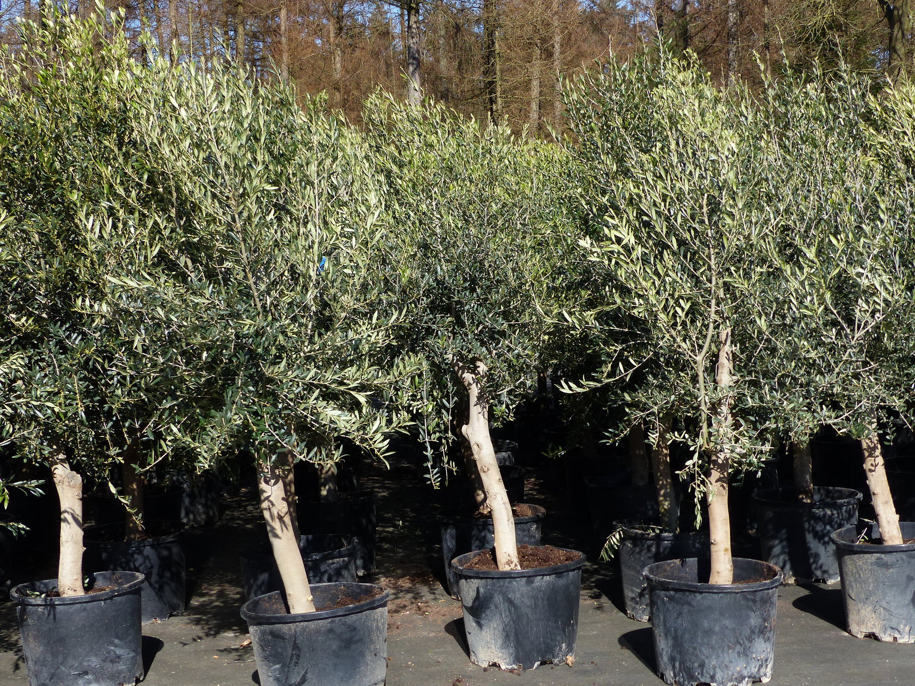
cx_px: 458
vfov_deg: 24.0
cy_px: 343
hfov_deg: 31.7
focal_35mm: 61
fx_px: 1612
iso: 100
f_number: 4
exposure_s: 1/800
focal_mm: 10.9
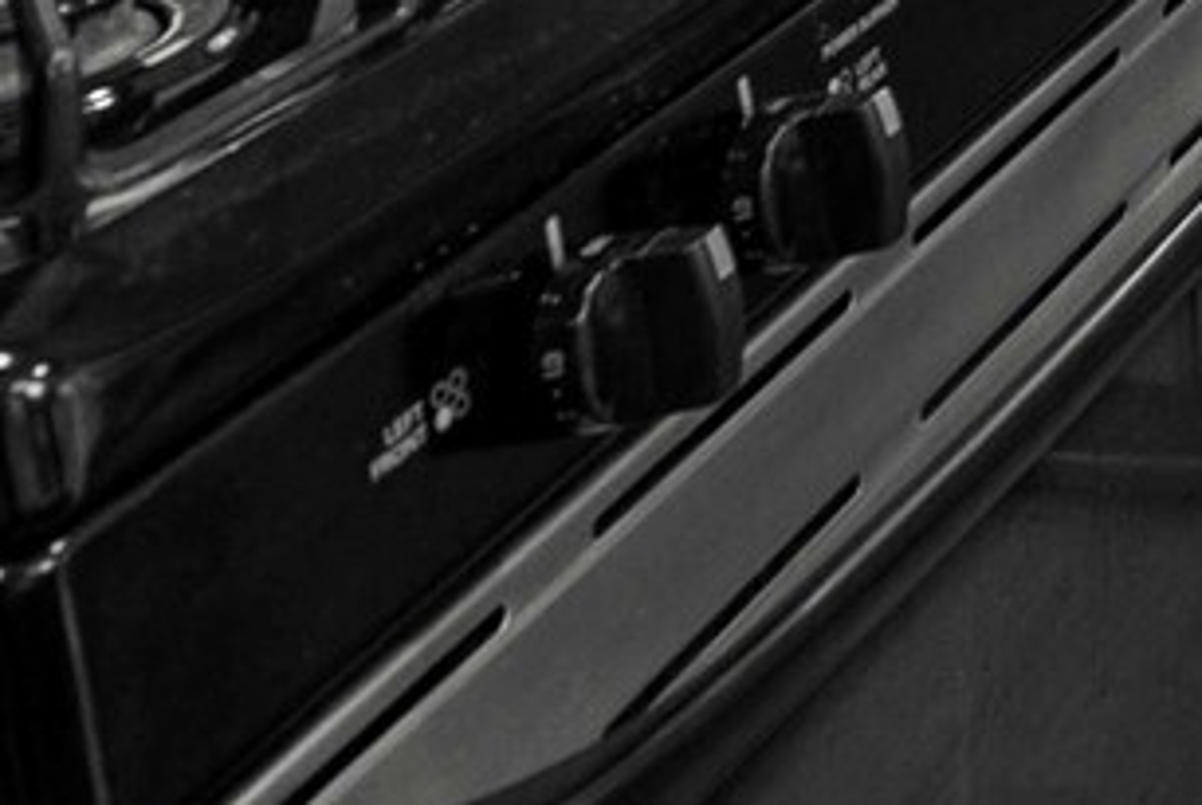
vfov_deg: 12.3
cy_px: -1253
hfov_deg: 15.7
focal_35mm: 83
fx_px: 2775
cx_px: 2720
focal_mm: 15
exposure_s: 1/6
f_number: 7.1
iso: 1000
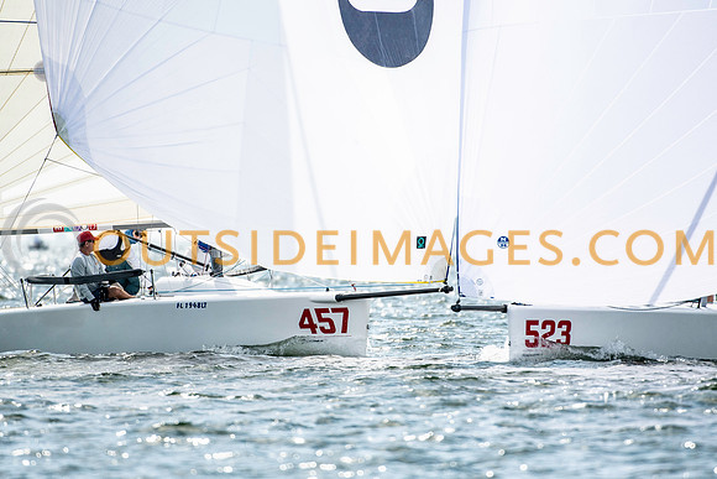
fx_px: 12236
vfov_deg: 2.2
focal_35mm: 614
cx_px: 358
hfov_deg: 3.4
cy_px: 240
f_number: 5
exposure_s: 1/2500
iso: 320
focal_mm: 400
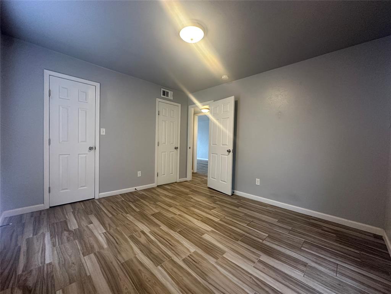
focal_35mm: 14
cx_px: 196
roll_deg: -1.5
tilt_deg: -1.6
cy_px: 147
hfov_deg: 102.1
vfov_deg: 85.7
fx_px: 158
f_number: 2.2
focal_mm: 2.22
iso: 250
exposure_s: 1/120
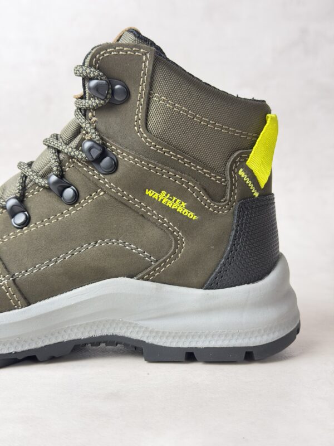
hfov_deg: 30.3
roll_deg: +0.2
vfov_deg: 39.7
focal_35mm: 48
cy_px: 223
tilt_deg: -6.1
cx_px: 167
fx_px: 618
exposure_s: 1/100
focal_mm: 6.76
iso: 200
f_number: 1.78
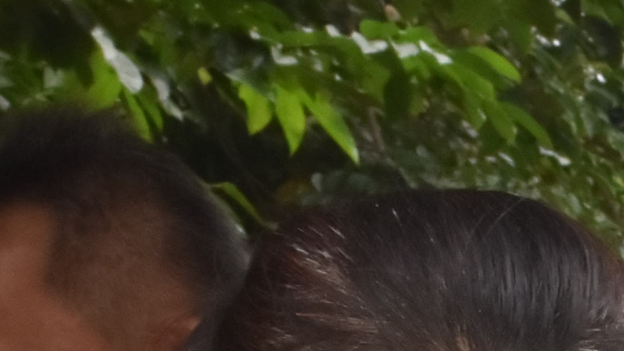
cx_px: 1361
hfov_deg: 6.4
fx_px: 5378
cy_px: 1119
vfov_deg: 3.6
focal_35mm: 325
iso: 640
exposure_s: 1/200
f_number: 18
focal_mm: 38
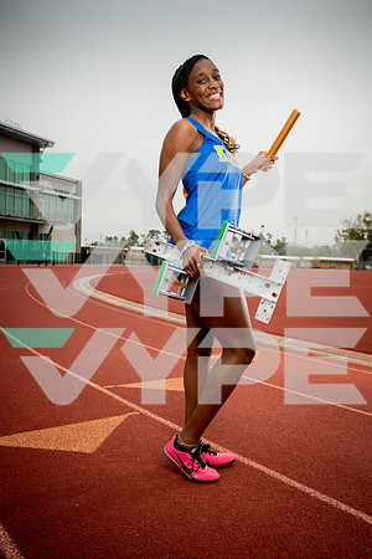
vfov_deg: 58.7
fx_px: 496
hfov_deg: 41.1
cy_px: 280
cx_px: 186
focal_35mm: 32
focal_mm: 32
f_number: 4.5
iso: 200
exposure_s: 1/250
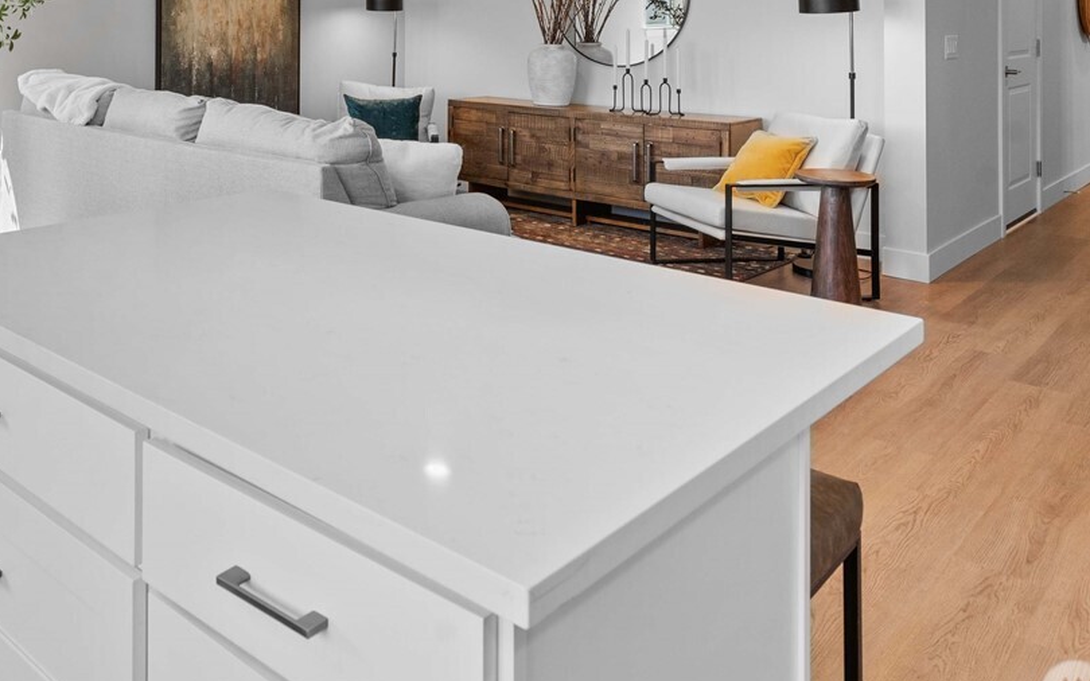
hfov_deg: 55.7
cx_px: 228
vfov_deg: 35.3
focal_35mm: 32
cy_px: -15
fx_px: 950
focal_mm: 15
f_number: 7.1
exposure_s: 1/25
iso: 200
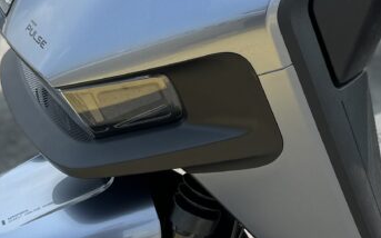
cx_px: 238
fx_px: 924
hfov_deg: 23.3
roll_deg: +0.5
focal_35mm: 89
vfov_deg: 14.7
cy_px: 90
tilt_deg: -30.2
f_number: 1.78
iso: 80
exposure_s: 1/2174
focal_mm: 6.76
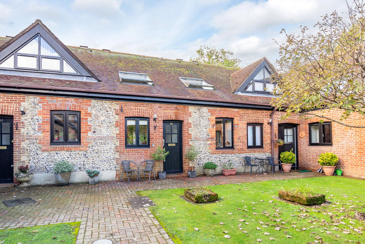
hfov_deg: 96.7
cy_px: 122
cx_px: 182
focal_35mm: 16
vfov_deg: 73.8
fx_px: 162
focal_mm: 16
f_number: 7.1
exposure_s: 1/160
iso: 1000
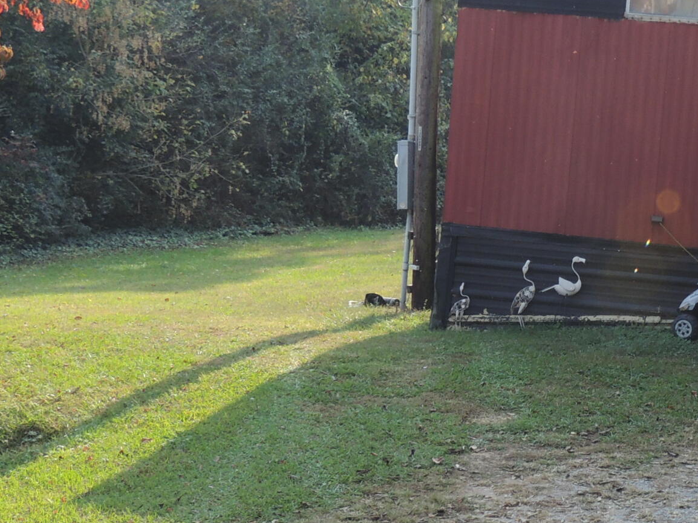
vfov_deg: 14.2
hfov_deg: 18.7
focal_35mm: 104
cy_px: 377
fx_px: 2097
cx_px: 588
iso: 100
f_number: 3.3
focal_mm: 7.1
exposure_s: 1/250
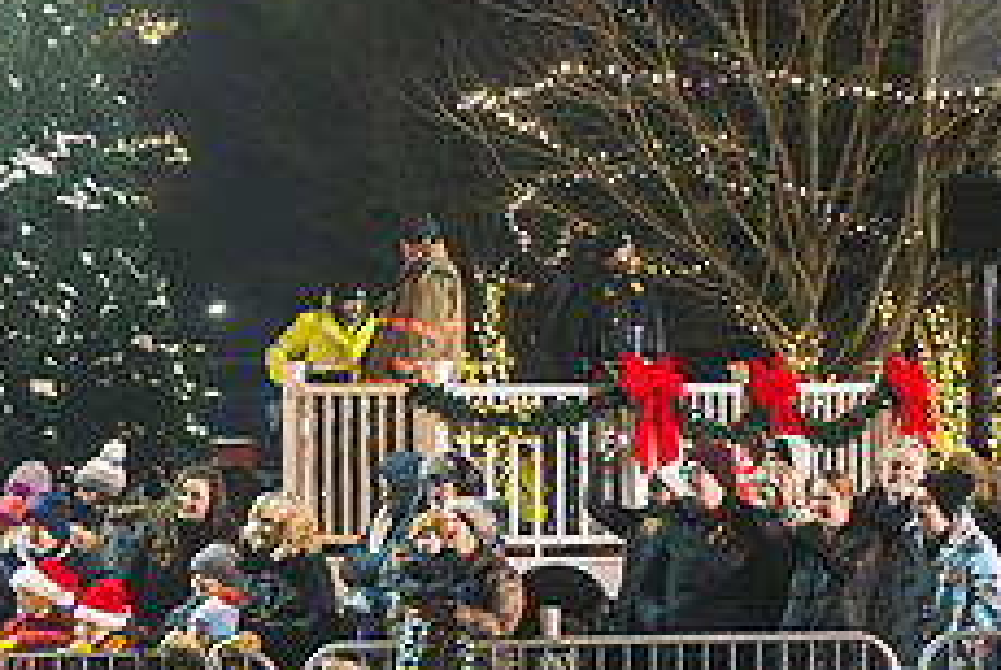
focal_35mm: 146
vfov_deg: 9.4
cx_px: 792
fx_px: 4065
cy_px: 255
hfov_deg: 14.0
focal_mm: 58
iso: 2500
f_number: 3.2
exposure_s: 1/250
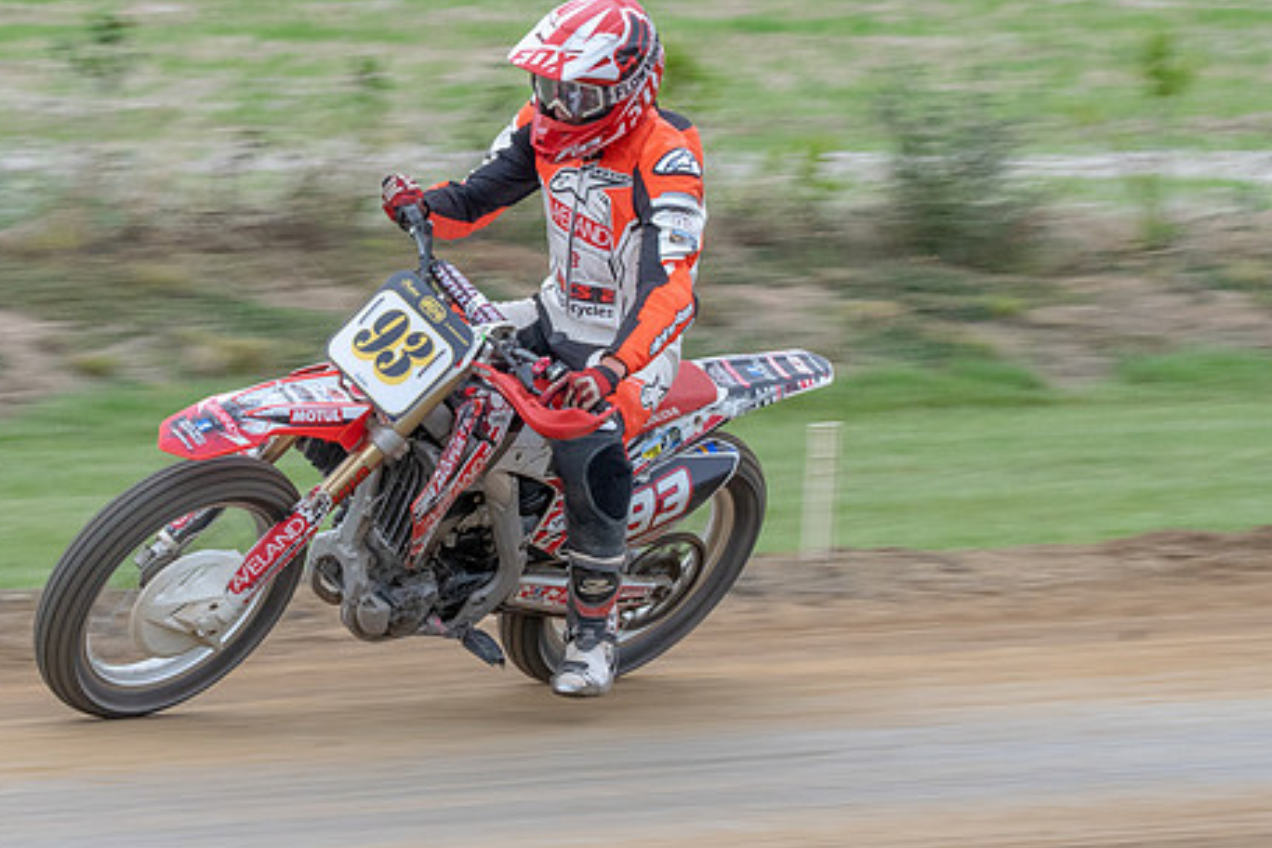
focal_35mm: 453
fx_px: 16005
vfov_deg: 3.0
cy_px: 351
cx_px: 371
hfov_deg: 4.6
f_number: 11
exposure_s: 1/250
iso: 640
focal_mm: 165
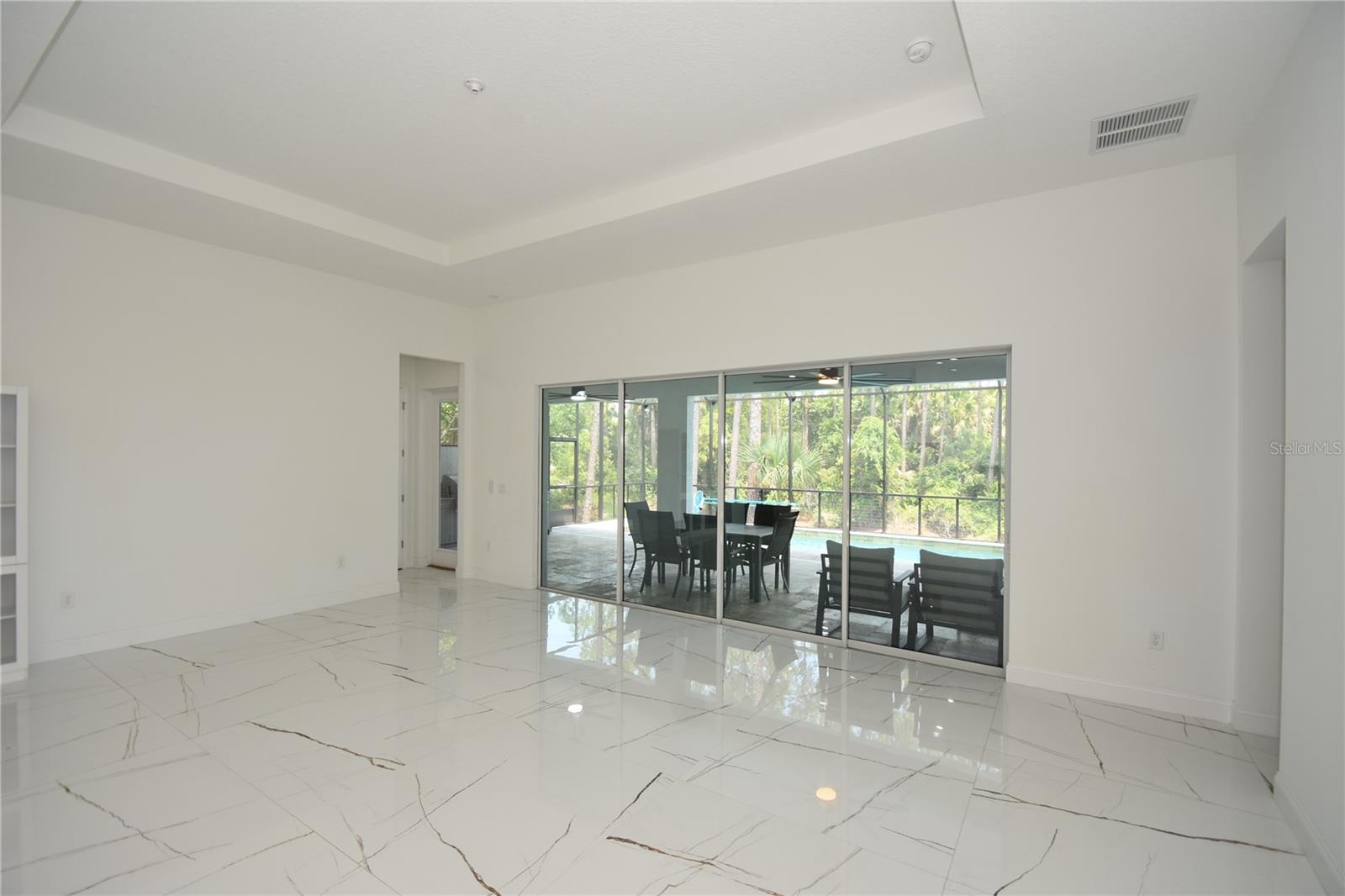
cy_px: 448
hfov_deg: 100.4
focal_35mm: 15
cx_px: 672
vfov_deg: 77.3
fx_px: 560
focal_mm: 10
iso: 200
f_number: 4
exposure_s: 1/60
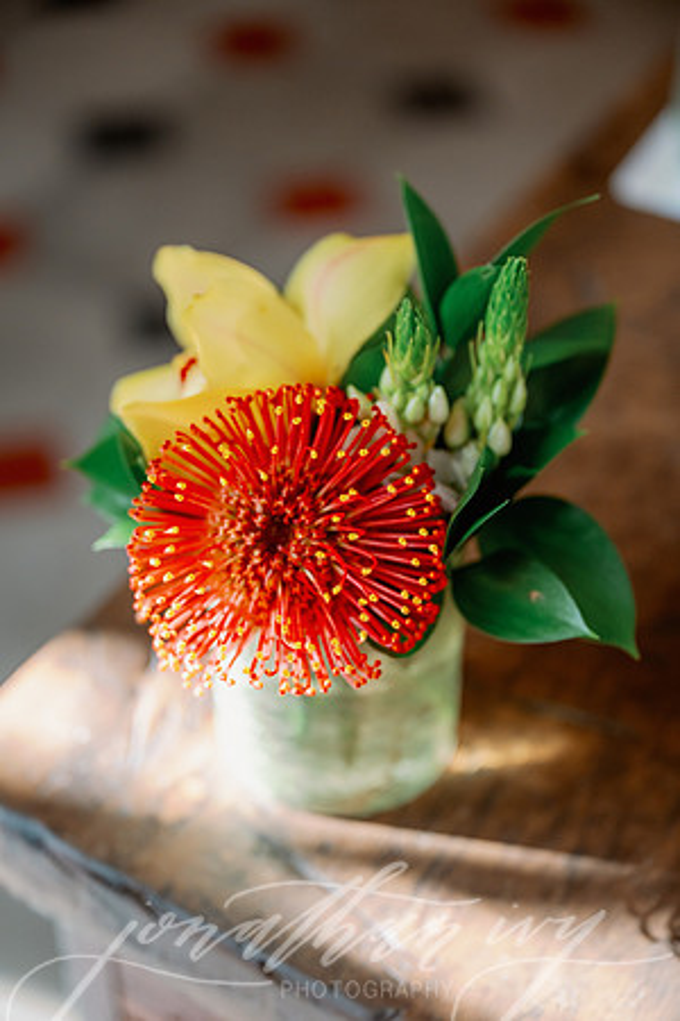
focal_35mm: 66
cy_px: 510
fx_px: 1870
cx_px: 340
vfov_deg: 30.5
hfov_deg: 20.6
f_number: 2.8
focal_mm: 66
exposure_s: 1/320
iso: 500
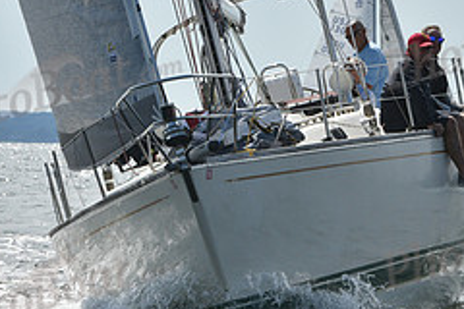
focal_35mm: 447
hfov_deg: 4.6
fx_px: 5761
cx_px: 284
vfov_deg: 3.1
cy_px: 167
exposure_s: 1/1000
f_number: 11
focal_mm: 185
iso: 320
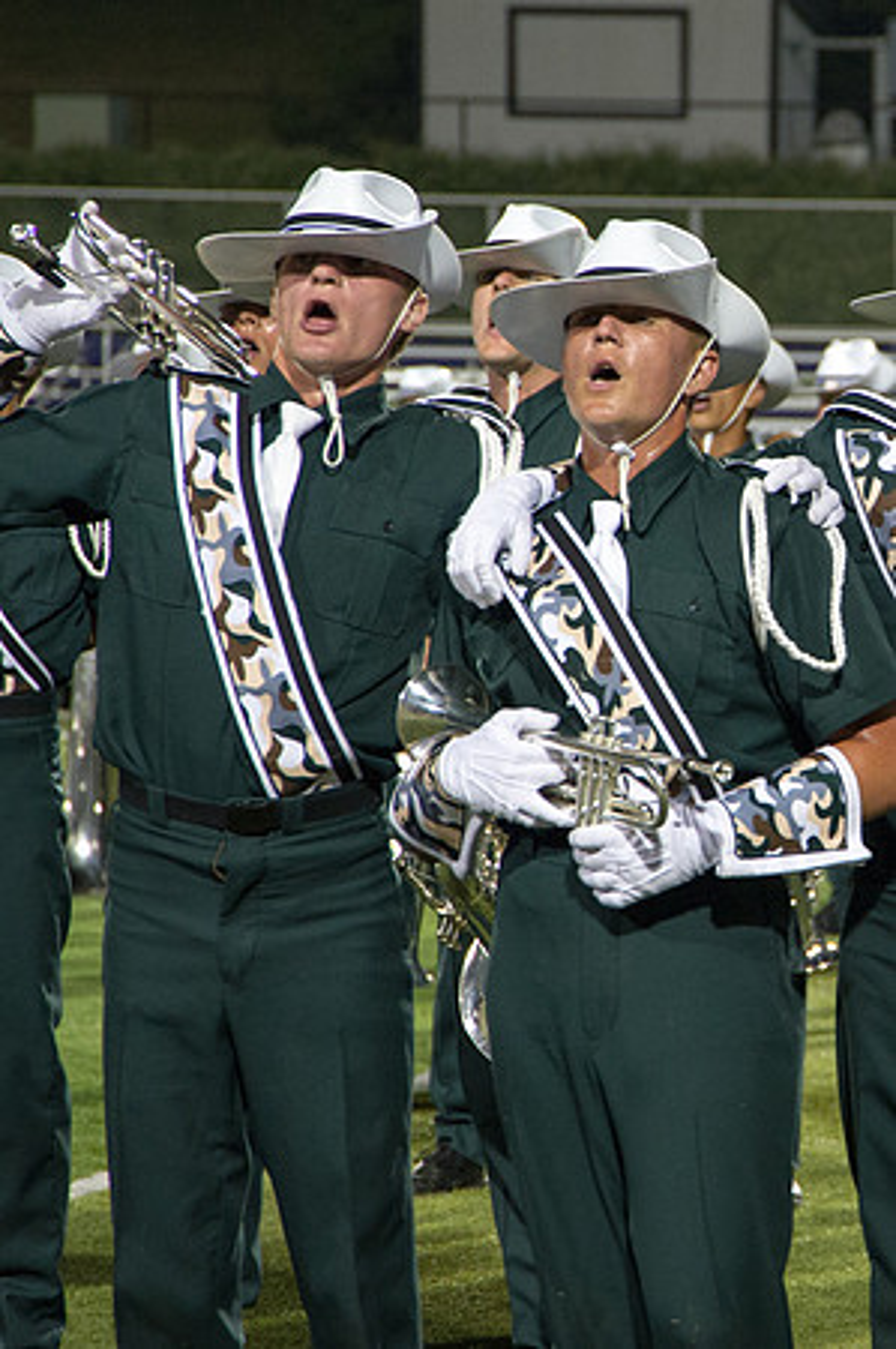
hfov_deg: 6.4
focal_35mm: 214
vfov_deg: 9.6
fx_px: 8003
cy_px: 619
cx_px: 960
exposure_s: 1/160
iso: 2500
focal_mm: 110
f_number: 5.6
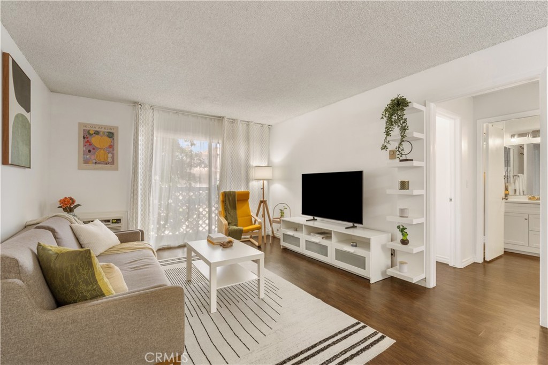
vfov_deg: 73.8
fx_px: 244
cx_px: 274
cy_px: 182
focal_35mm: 16
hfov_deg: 96.7
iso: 1600
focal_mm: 16
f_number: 9
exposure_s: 1/13
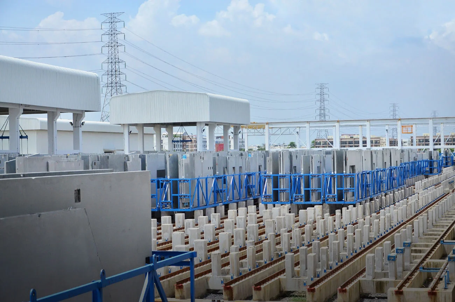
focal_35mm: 72
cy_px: 151
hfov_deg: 28.1
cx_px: 228
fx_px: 908
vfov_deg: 18.8
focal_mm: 48
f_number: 5
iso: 800
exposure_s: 1/8000
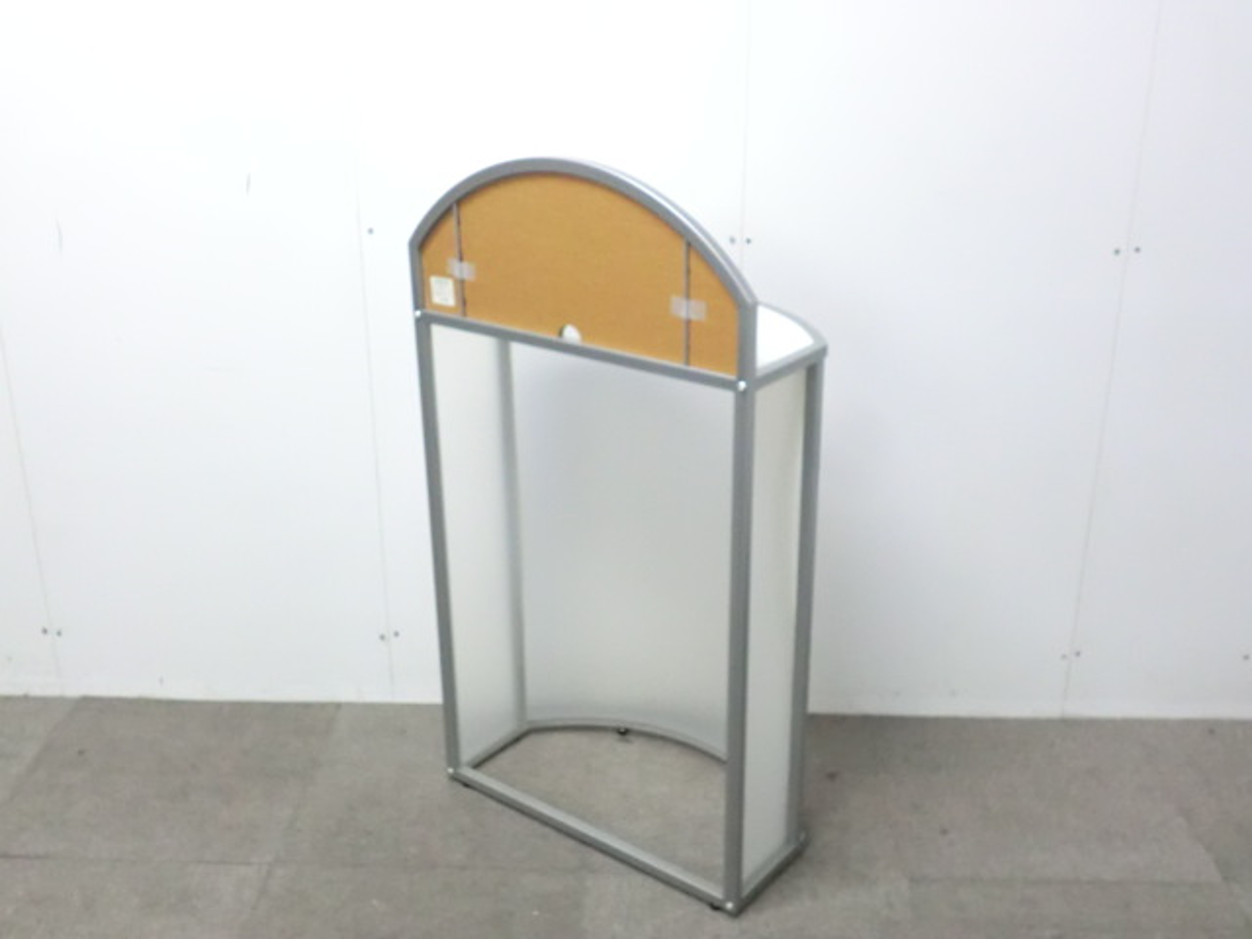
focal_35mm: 38
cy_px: 470
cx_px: 626
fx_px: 1374
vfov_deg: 37.7
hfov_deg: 49.0
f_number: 3.9
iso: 800
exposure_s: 1/30
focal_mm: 6.9
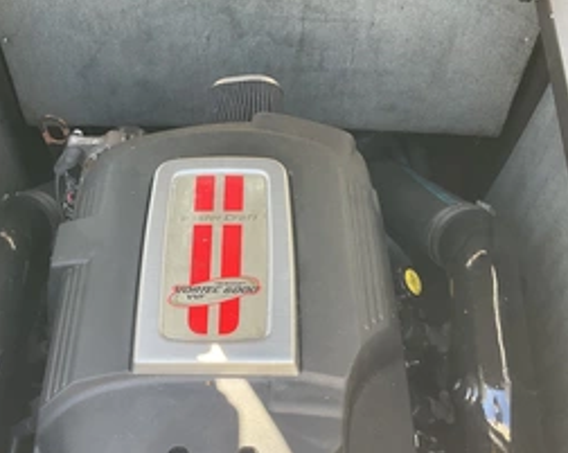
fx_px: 756
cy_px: 295
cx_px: 212
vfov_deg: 33.1
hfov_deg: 40.9
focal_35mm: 45
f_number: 1.8
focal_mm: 3
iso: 50
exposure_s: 1/122
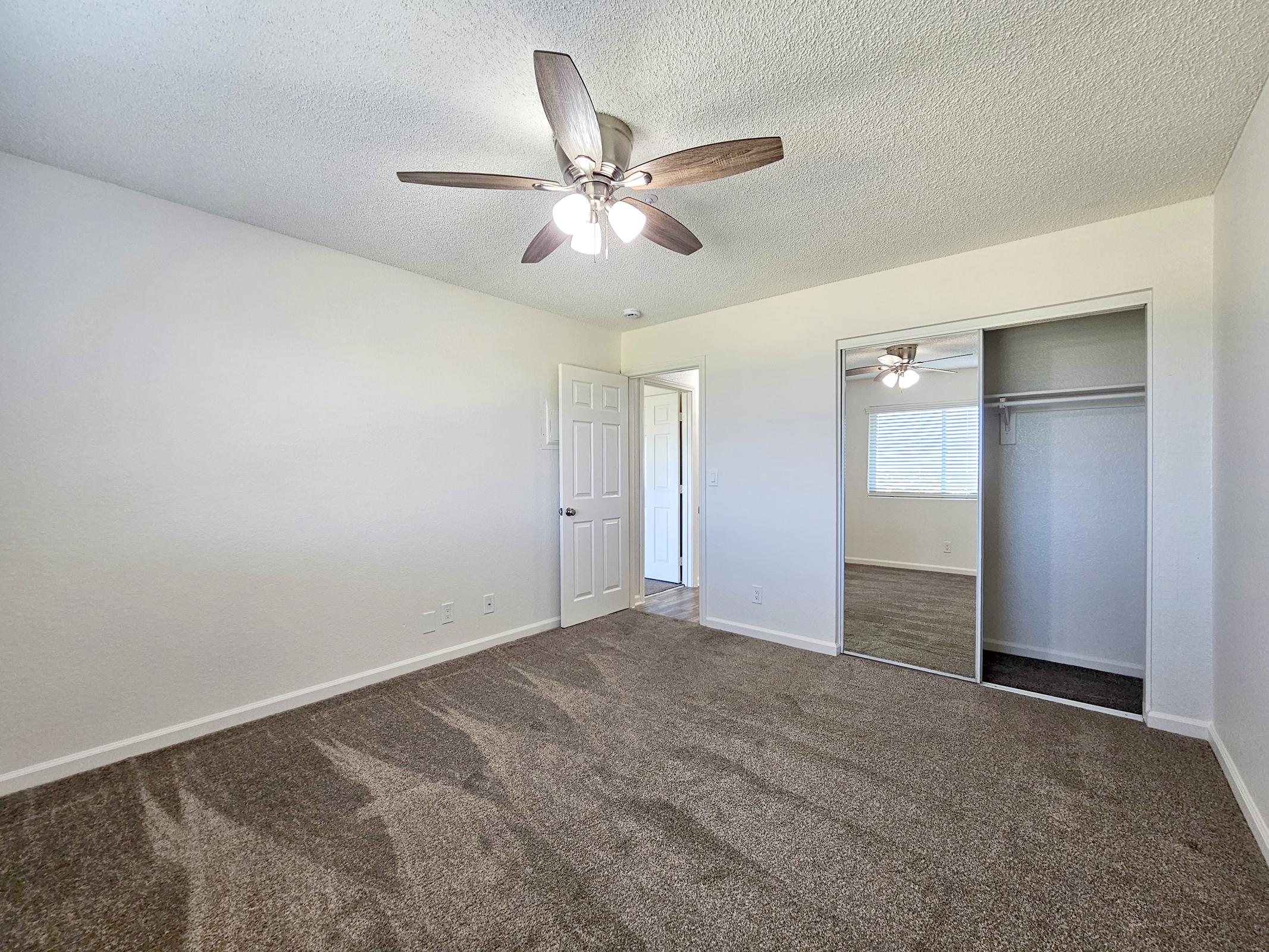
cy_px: 476
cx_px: 634
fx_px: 477
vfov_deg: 89.9
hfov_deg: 106.2
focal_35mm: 13
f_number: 2.2
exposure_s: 1/60
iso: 160
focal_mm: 2.2
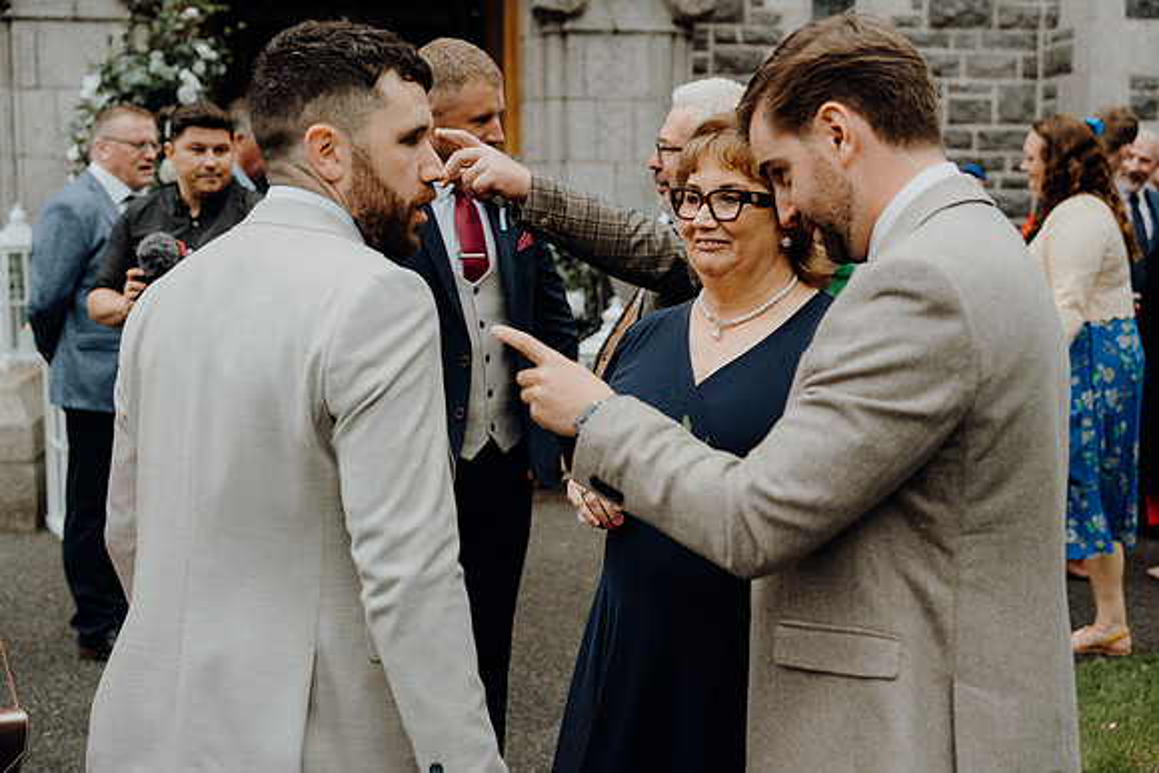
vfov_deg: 28.1
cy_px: 386
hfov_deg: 41.1
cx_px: 580
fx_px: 1546
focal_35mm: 48
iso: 200
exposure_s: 1/250
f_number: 3.5
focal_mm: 48
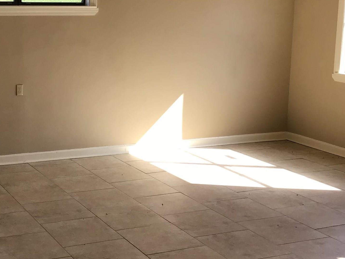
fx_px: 658
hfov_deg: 28.7
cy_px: 76
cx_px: 66
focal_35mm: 66
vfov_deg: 22.1
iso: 25
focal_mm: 3.3
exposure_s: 1/170
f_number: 2.4
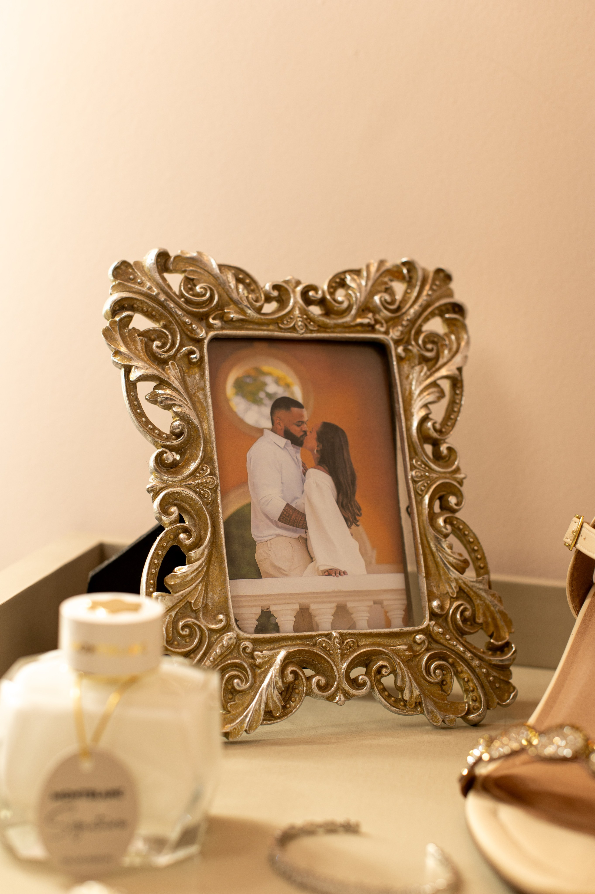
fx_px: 1241
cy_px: 447
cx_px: 298
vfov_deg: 39.6
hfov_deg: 27.0
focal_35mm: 50
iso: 320
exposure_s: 1/125
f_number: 3.2
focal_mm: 50
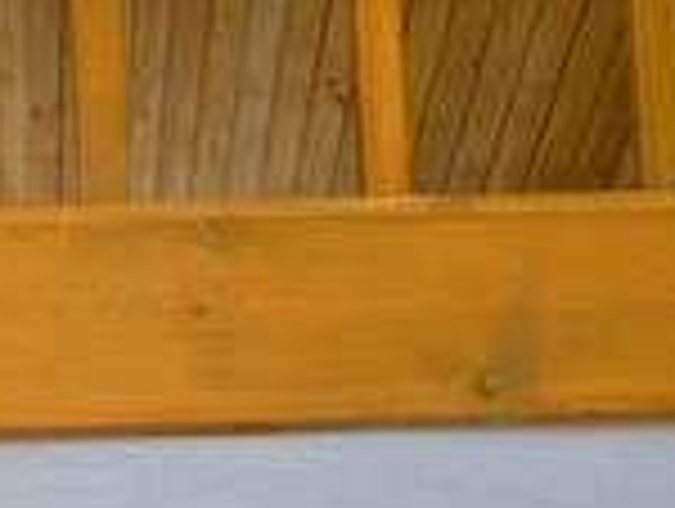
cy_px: 1412
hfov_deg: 19.4
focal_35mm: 98
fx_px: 1914
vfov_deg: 11.1
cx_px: -18
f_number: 4
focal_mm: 10
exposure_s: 1/60
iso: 800
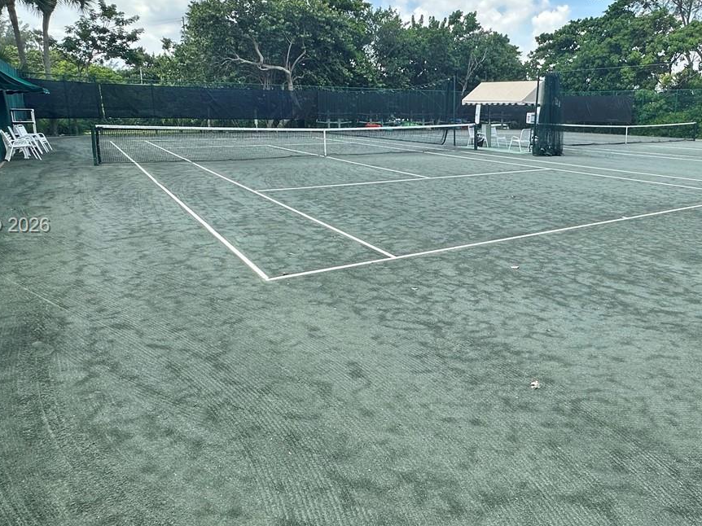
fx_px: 527
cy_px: 226
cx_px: 448
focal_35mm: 26
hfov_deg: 66.1
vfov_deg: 52.9
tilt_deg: -11.9
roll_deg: -0.6
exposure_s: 1/532
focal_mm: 2.22
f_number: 2.2
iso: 40
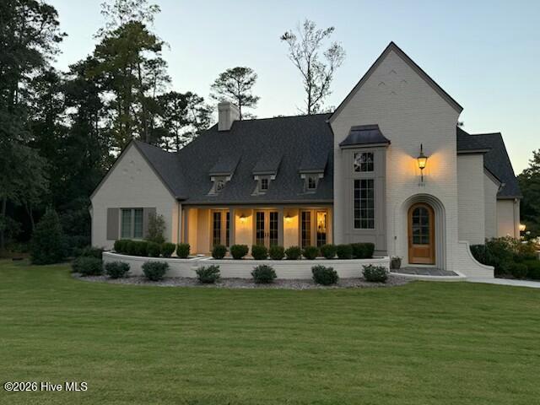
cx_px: 270
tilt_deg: +2.0
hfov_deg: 71.6
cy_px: 202
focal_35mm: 24
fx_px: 374
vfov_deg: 56.8
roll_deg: -0.4
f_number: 1.78
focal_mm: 6.76
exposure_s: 1/78
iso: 200
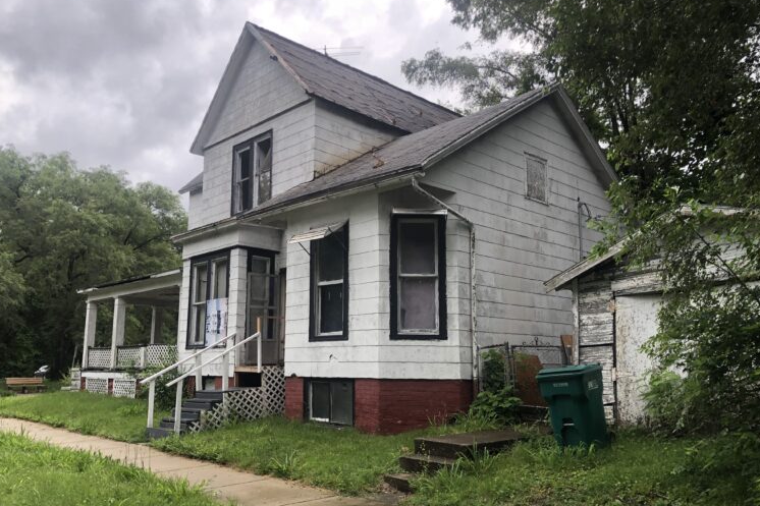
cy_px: 278
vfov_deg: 43.5
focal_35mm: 30
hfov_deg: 61.9
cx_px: 375
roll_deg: +0.4
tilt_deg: +7.8
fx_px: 633
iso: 25
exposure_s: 1/120
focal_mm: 3.99
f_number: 1.8
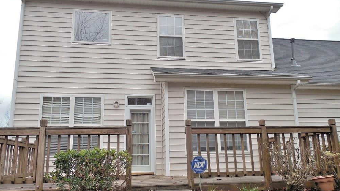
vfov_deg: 41.4
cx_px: 168
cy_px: 111
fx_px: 252
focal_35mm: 28
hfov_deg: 67.9
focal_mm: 4.5
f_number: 3.3
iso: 125
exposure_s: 1/80
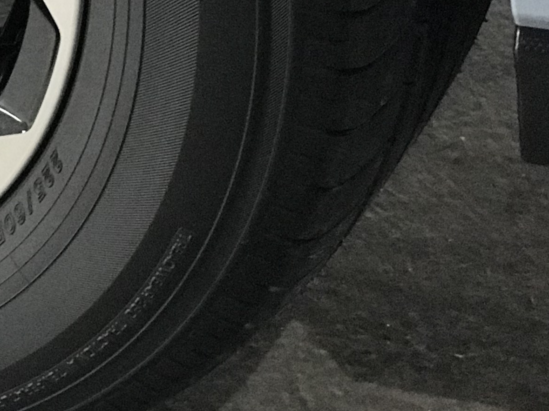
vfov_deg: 7.4
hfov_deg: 9.7
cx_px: -377
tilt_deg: -25.3
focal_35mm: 195
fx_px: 3092
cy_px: -273
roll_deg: +10.0
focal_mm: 6.6
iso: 320
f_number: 2.8
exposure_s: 1/60
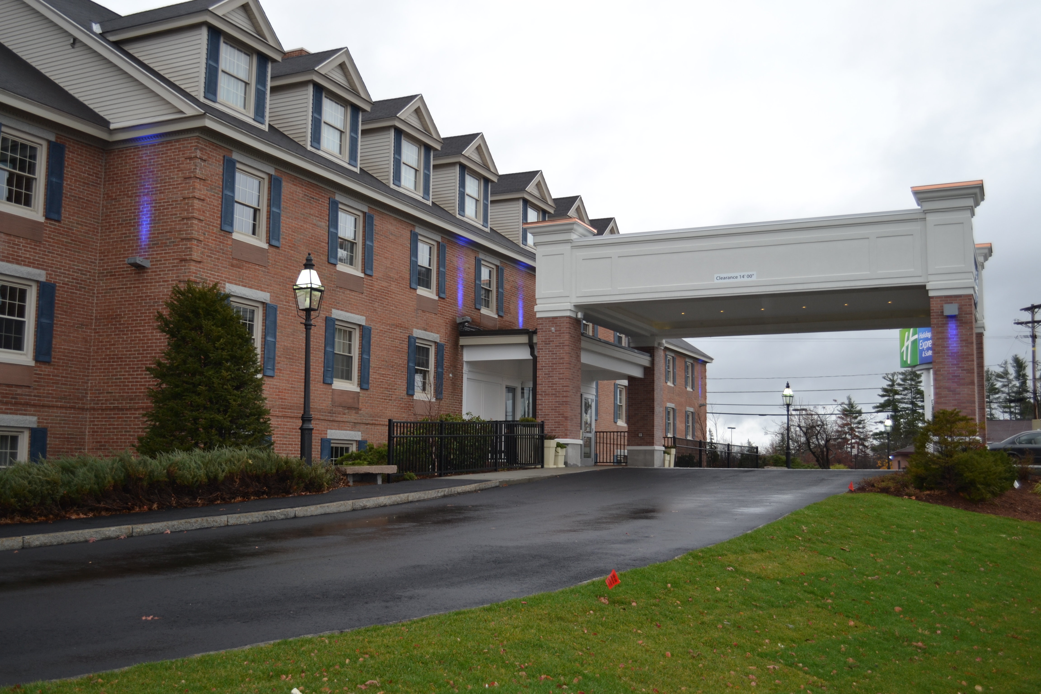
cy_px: 347
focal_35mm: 36
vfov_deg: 36.9
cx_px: 520
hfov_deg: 53.1
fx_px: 1041
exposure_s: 1/125
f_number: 4
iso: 110
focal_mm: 24
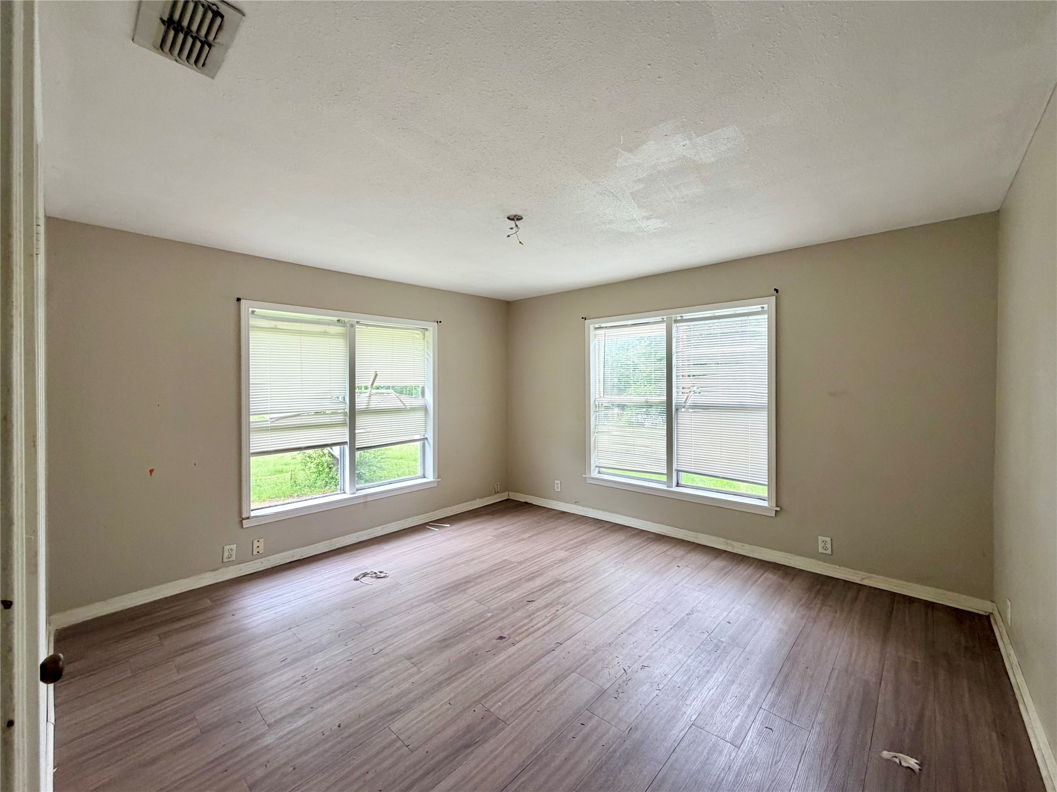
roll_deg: +0.9
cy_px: 396
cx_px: 528
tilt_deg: -0.7
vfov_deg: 85.7
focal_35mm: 14
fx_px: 427
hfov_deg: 102.1
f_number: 2.2
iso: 160
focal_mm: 2.22
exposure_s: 1/121
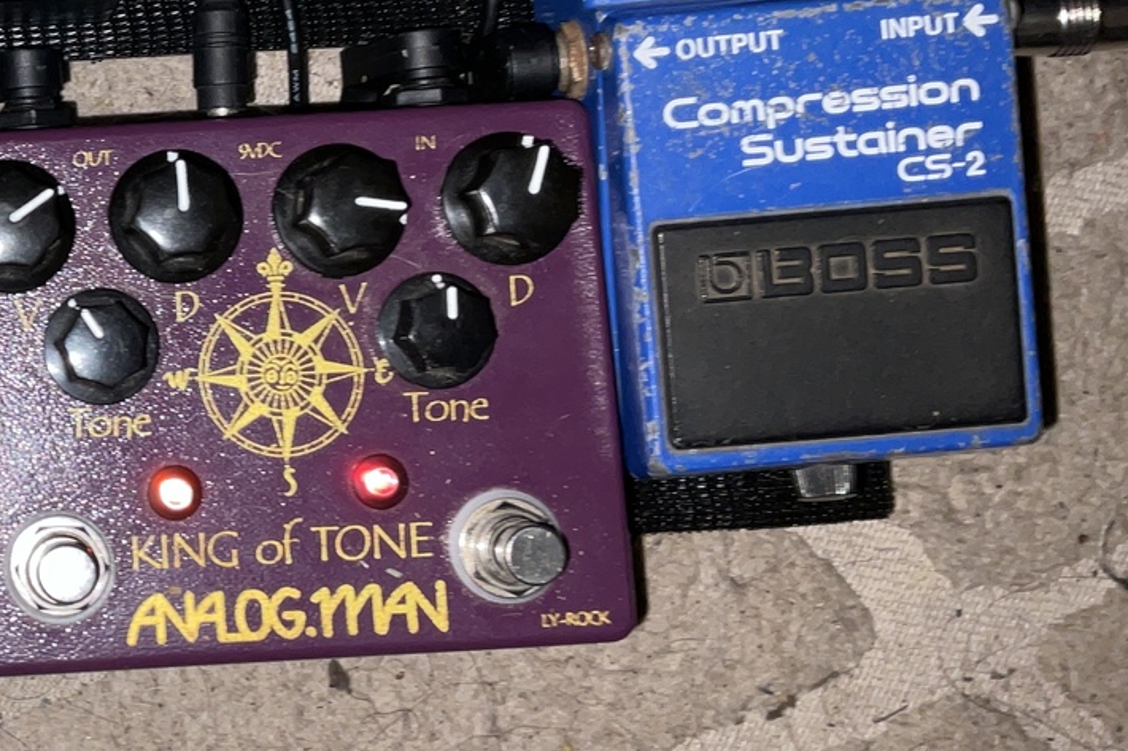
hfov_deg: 27.5
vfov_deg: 19.9
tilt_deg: -86.5
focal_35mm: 68
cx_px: -70
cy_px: 208
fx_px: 2130
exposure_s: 1/28
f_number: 1.8
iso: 16
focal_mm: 3
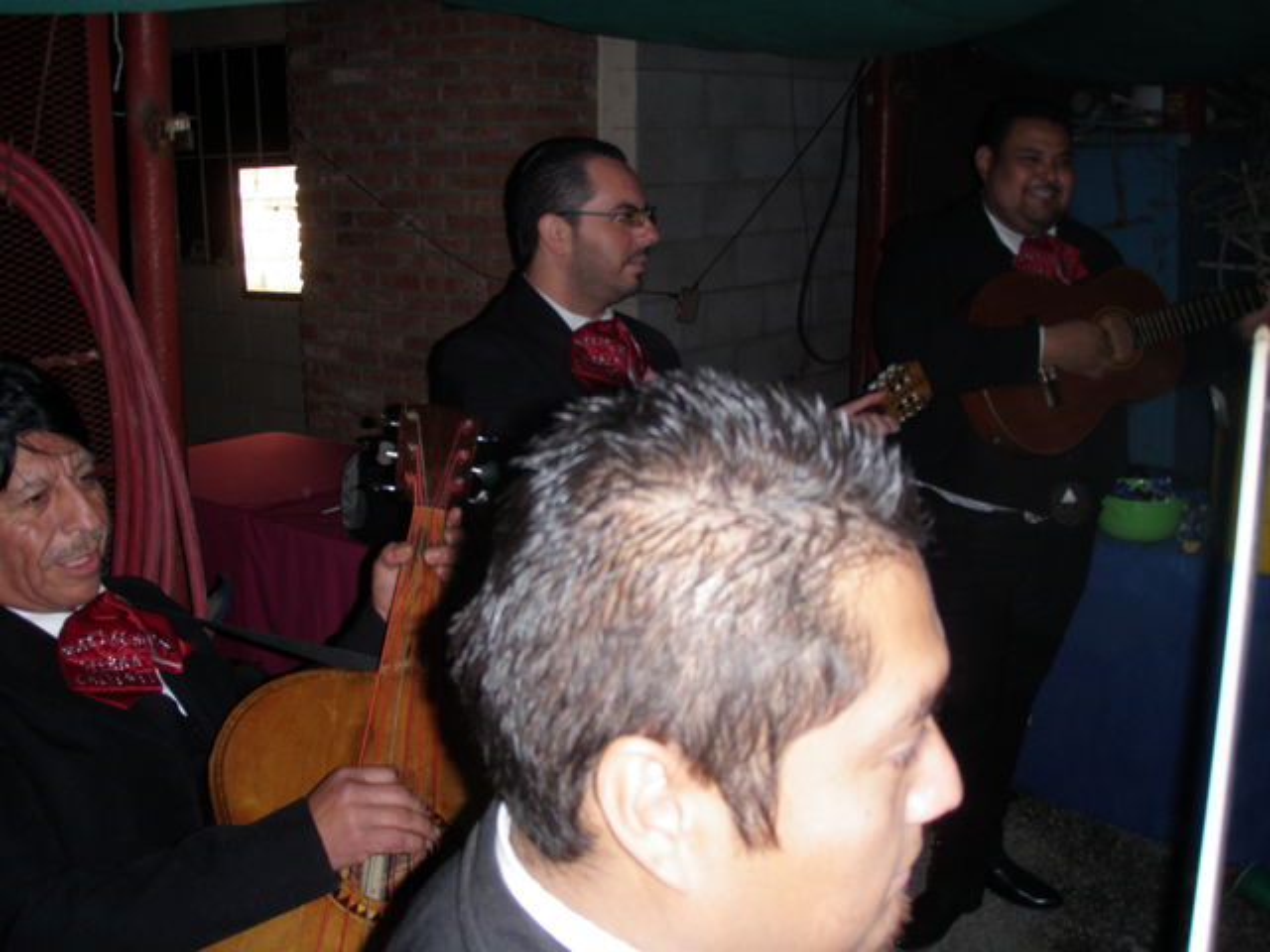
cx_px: 635
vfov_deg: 37.7
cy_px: 476
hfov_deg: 49.0
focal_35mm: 38
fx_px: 1394
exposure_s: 1/30
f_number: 3.5
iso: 125
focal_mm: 6.7
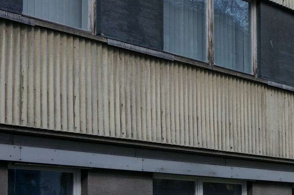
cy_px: 127
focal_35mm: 90
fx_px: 738
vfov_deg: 15.1
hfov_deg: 20.3
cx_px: 402
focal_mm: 21
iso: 100
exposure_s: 1/80
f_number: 9
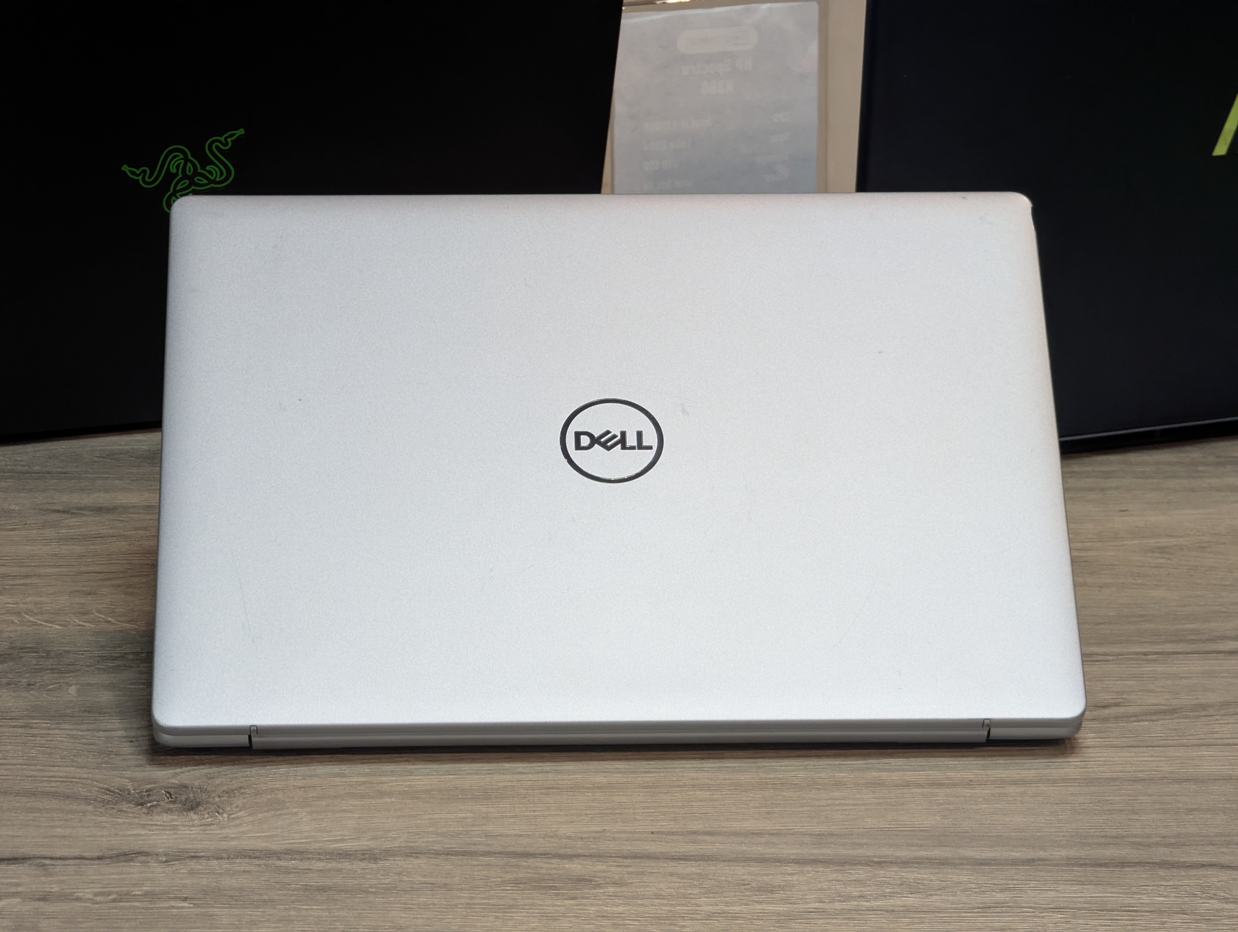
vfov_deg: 12.7
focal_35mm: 117
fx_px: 4190
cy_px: 466
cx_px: 619
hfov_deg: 16.8
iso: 502
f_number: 3.5
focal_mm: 19
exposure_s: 1/73.9
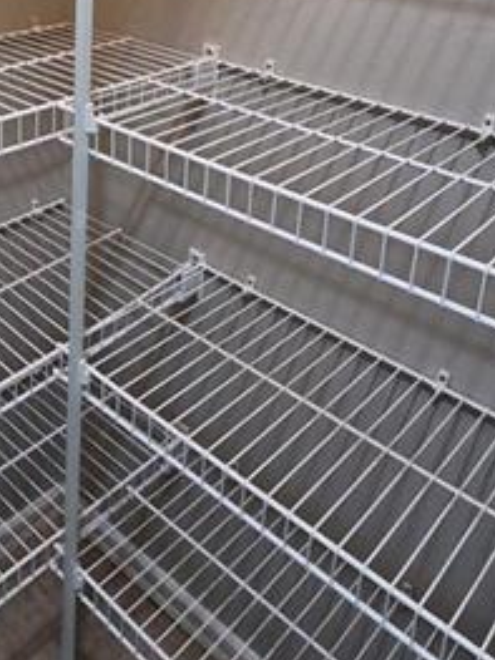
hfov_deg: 35.8
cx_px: 68
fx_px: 725
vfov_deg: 43.8
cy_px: 43
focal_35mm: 38
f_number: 2.2
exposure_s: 1/60
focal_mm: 1.74
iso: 400
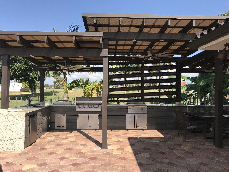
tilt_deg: +1.4
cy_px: 86
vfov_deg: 49.7
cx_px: 114
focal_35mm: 28
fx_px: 185
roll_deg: -0.8
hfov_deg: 63.4
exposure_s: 1/1497
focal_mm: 3.99
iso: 20
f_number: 1.8
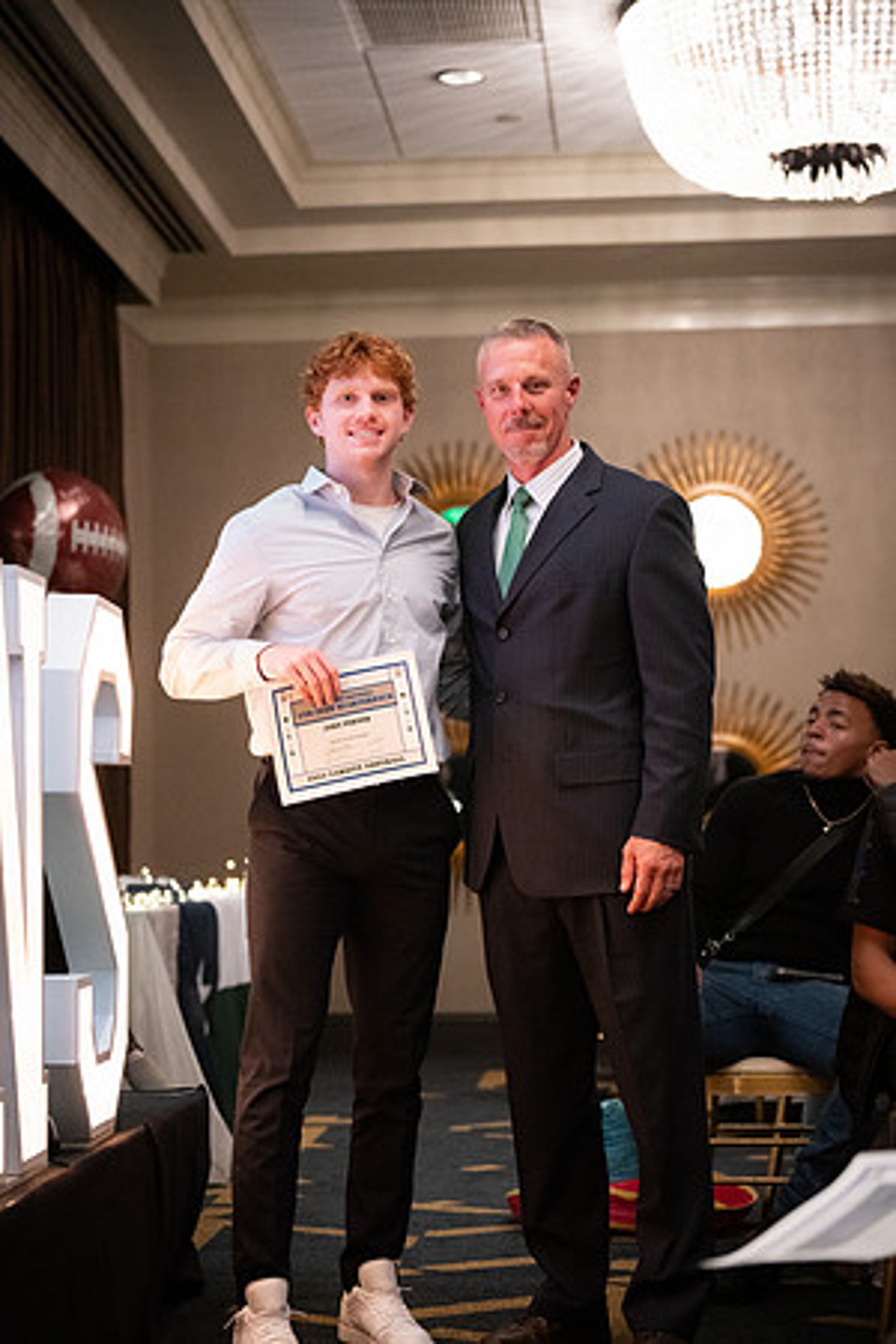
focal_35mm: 70
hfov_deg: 19.5
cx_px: 448
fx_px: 2613
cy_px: 672
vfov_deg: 28.8
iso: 12800
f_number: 2.8
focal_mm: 70
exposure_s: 1/320
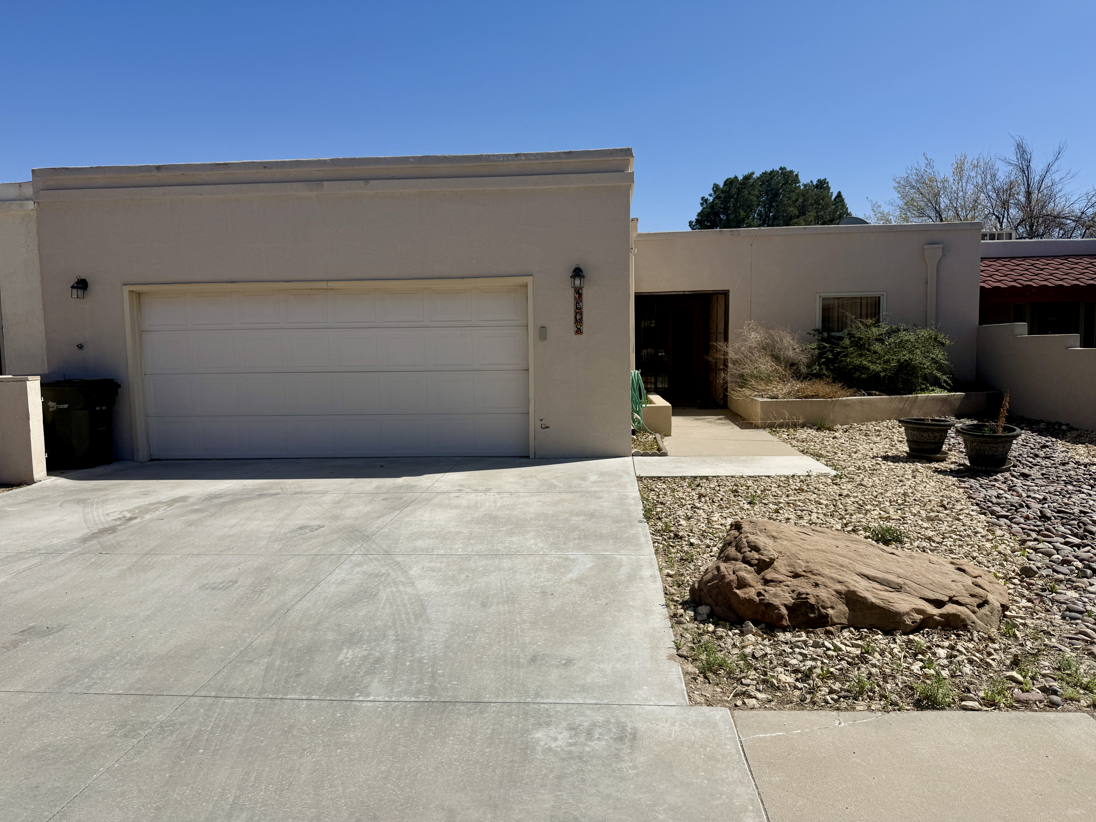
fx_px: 760
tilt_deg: -4.1
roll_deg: +0.8
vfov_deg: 56.8
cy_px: 411
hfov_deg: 71.6
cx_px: 548
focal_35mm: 24
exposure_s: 1/9091
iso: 80
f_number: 1.78
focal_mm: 6.76
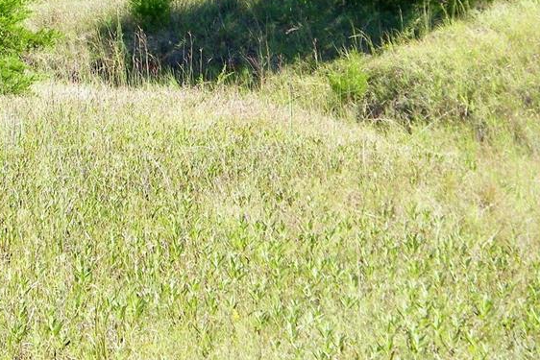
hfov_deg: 22.8
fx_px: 1335
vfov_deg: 15.2
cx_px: 234
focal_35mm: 89
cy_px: 38
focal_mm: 8.3
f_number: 3.9
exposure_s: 1/250
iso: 80
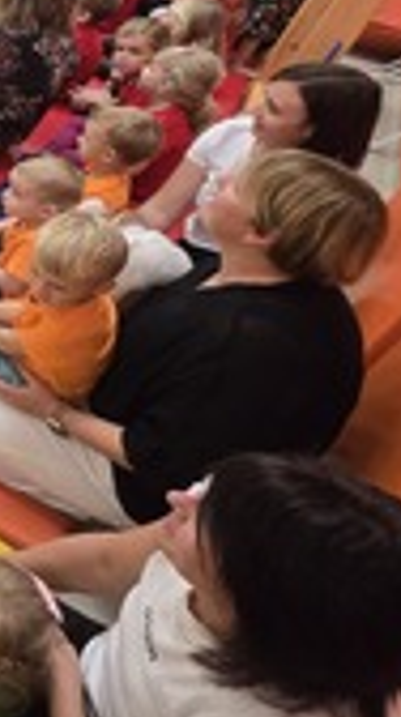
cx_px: -516
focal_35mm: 38
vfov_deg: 48.6
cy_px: 107
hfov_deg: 16.2
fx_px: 721
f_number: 2.2
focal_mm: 2.2
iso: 250
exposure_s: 1/50
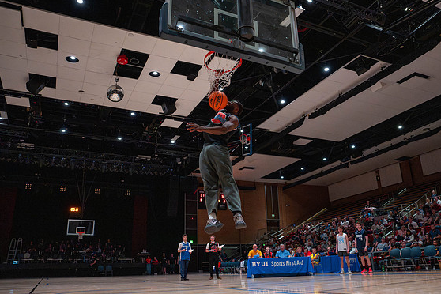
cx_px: 234
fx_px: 355
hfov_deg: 63.6
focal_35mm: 29
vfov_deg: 45.0
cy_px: 146
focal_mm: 24
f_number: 3.2
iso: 6400
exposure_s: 1/640
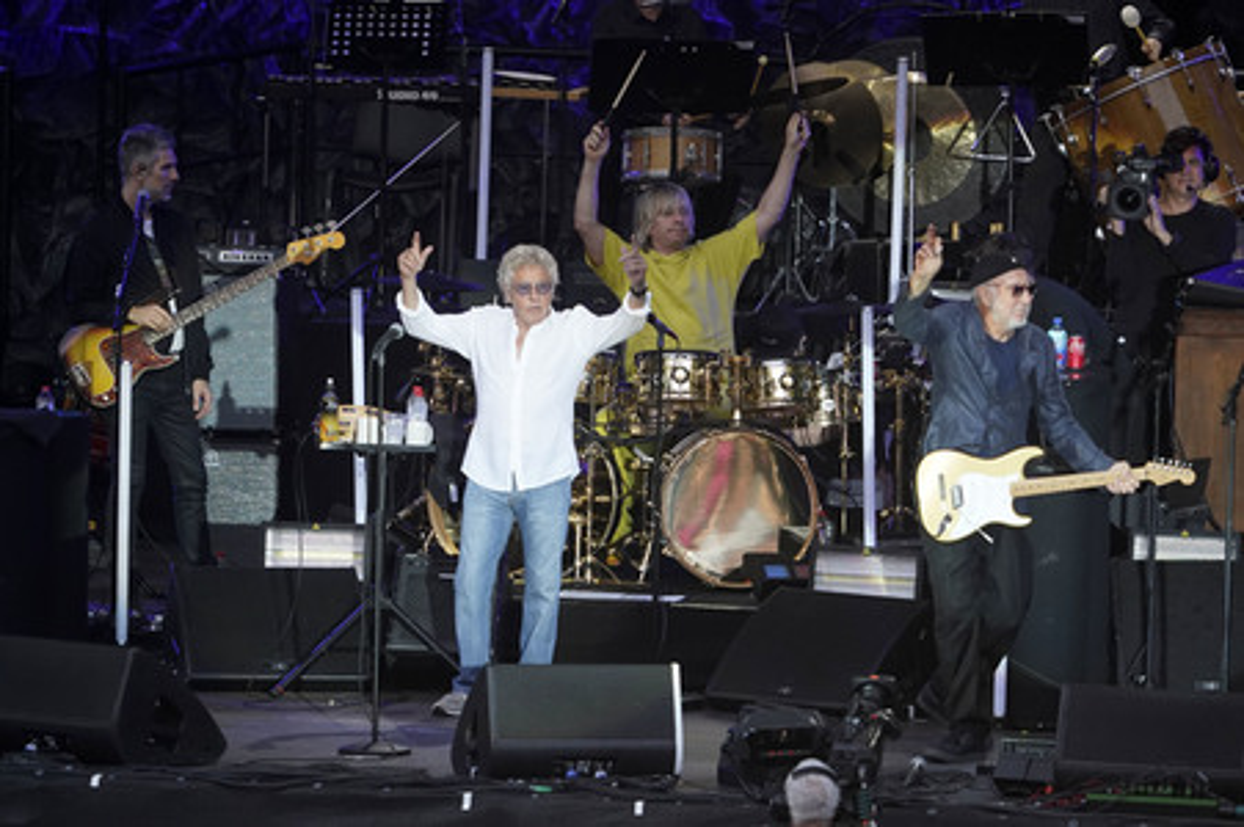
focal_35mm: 394
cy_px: 414
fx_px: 13605
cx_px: 622
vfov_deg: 3.5
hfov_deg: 5.2
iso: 3200
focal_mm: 394
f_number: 6.3
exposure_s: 1/1250
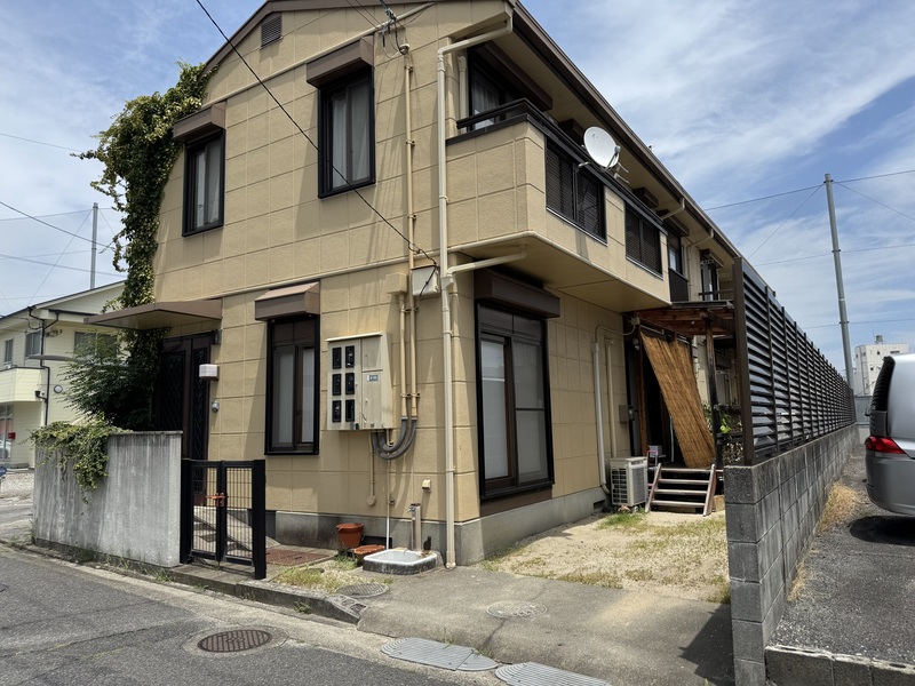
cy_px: 343
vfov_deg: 56.8
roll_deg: +1.5
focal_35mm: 24
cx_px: 458
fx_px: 634
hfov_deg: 71.6
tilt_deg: +6.6
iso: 80
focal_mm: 6.76
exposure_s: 1/5348
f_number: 1.78
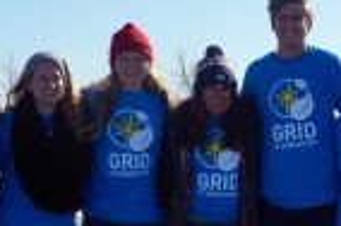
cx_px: 237
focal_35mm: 108
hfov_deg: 18.9
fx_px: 1021
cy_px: 184
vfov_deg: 12.6
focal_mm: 24
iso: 100
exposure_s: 1/250
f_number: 10
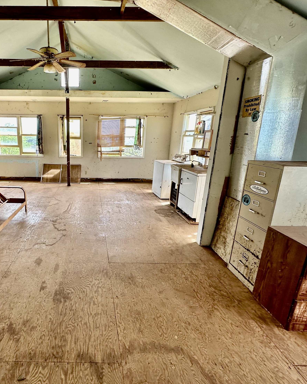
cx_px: 90
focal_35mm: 19
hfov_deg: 67.9
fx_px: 216
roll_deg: +1.2
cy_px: 190
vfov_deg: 83.3
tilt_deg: -12.3
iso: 40
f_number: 2.2
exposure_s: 1/99
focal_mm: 2.22
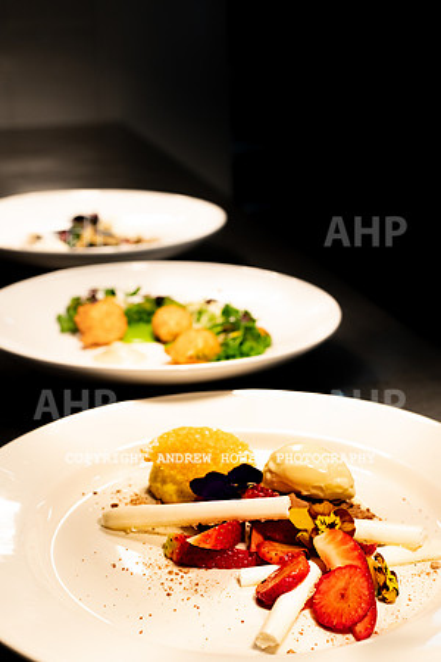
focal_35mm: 50
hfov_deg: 27.0
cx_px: 220
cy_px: 331
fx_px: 919
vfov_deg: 39.6
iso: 400
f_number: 7.1
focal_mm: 50
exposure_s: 1/1000
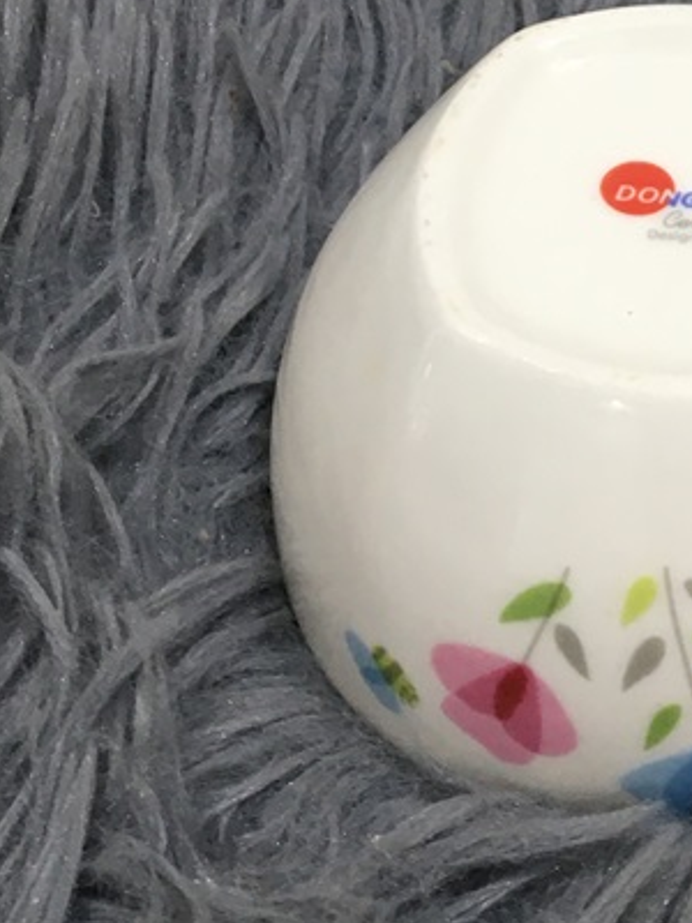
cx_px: 768
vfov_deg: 21.9
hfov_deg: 16.4
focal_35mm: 87
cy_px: 72
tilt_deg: -39.0
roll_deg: -4.3
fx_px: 2319
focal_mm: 4.15
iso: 80
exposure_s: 1/33
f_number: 2.2
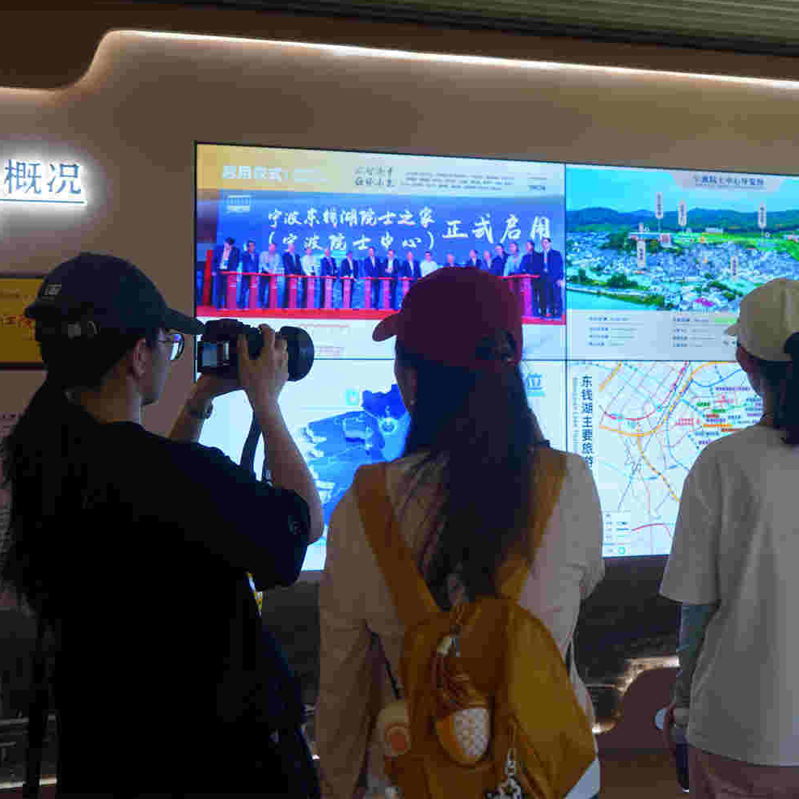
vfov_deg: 41.9
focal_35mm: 40
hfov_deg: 40.8
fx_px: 1045
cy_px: 395
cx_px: 584
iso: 160
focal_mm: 31
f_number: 4
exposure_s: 1/40
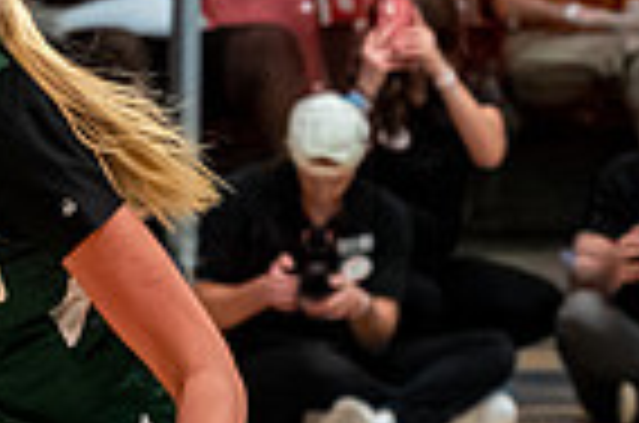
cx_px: 428
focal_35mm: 543
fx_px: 9617
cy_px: 506
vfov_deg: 2.5
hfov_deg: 3.8
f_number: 2.8
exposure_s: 1/800
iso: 6400
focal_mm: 70
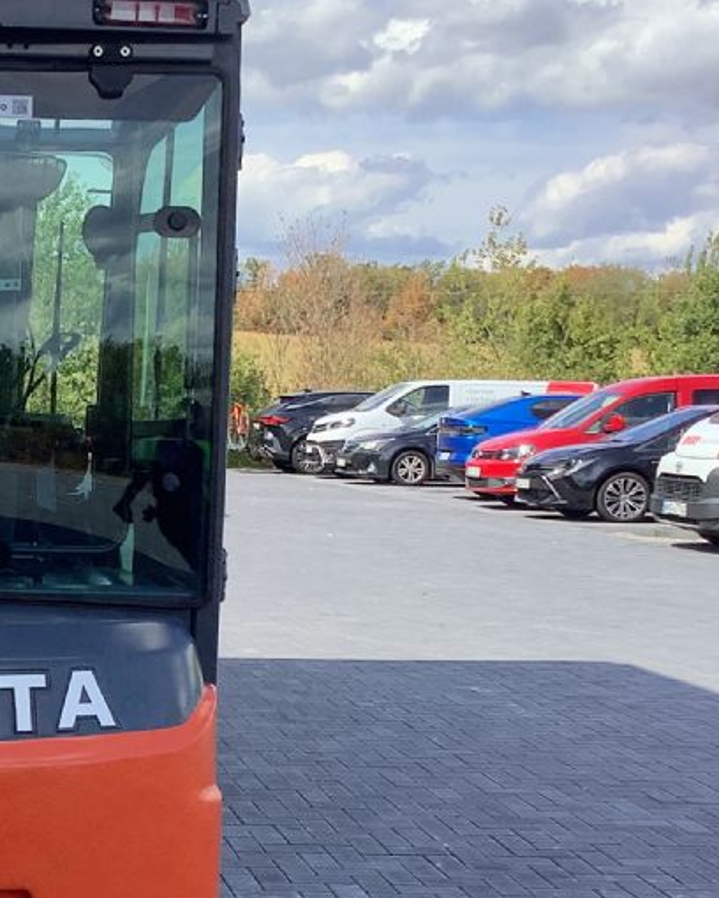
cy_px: 590
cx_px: -99
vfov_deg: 25.0
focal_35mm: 76
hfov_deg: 19.2
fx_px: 2022
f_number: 2.4
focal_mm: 3.3
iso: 25
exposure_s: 1/543
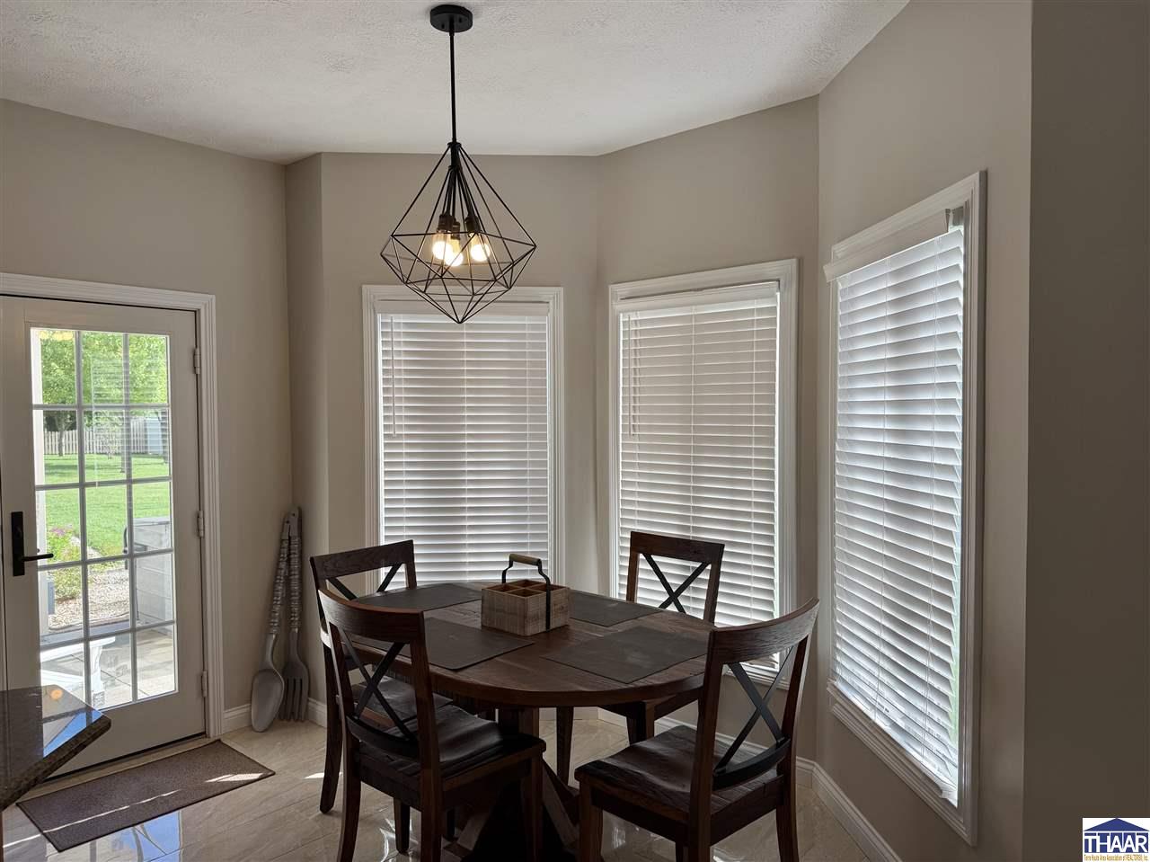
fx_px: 797
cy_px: 431
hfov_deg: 71.6
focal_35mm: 24
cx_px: 575
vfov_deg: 56.8
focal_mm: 6.76
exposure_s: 1/285
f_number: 1.78
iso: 64
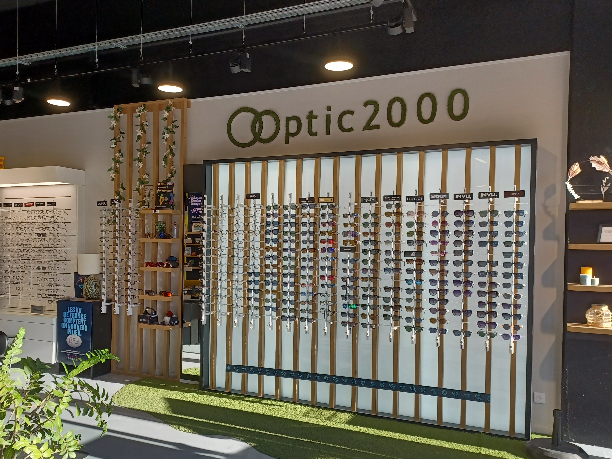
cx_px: 249
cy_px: 251
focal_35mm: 32
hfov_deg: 56.4
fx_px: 566
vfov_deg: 44.1
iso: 40
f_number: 1.8
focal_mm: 4.6
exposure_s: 1/100
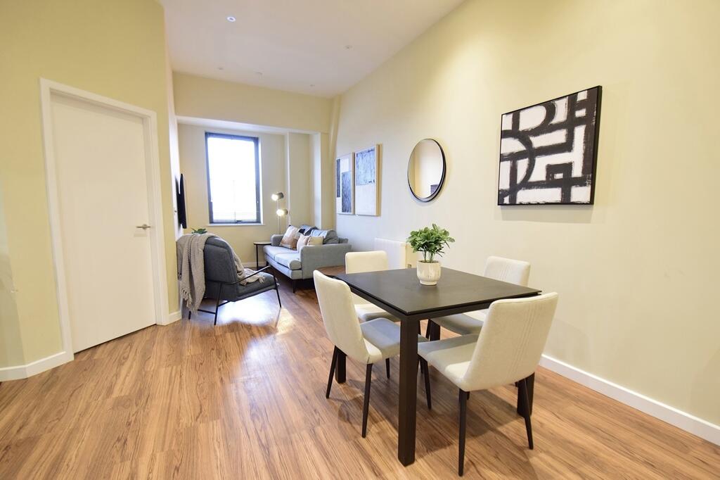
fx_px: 300
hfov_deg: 100.4
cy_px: 240
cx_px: 360
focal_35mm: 15
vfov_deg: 77.3
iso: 800
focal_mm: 10
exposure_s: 1/20
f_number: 3.5
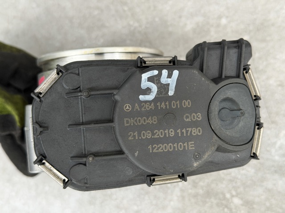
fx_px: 395
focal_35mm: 48
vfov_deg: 30.2
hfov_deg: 39.7
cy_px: 106
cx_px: 142
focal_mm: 6.76
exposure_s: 1/60
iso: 250
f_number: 1.78
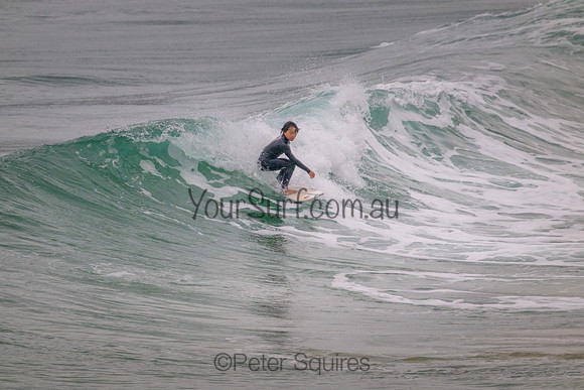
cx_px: 292
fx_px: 12980
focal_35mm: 800
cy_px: 195
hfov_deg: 2.6
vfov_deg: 1.7
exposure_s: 1/1250
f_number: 11
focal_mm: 800
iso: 3200
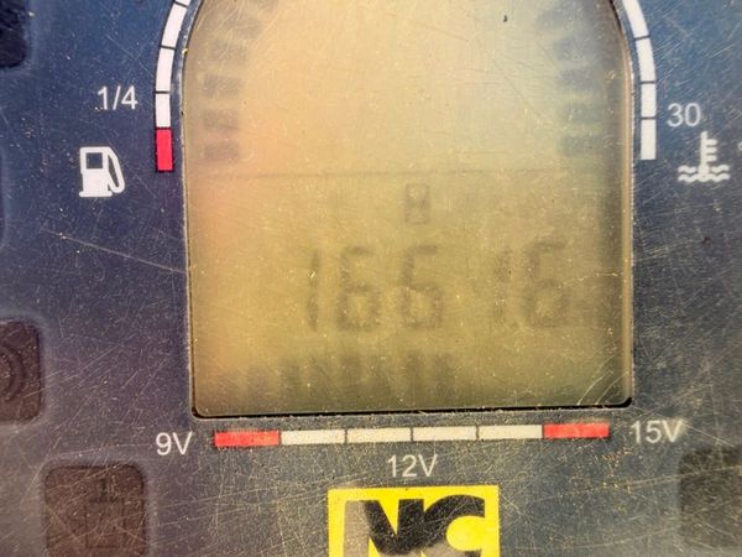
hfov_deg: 71.6
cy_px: 278
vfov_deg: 56.8
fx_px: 514
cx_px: 371
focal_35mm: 24
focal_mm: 2.22
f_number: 2.2
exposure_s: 1/151
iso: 40
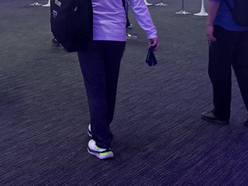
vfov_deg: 18.8
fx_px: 523
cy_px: -50
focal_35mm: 73
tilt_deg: +0.2
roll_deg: -0.5
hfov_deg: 26.7
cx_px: 131
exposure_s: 1/40
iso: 640
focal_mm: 6.76
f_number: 1.78
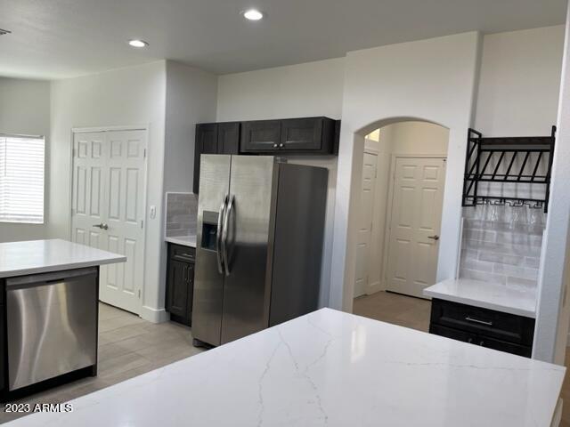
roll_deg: -3.4
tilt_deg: -4.5
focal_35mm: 26
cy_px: 214
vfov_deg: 53.1
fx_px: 428
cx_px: 285
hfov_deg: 67.3
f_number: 1.6
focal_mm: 5.1
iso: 100
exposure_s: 1/122
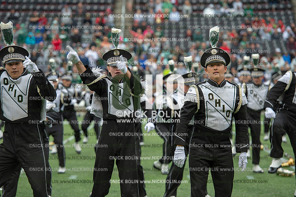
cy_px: 98
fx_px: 1315
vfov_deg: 8.6
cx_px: 148
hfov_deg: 12.8
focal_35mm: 160
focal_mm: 160
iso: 400
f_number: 4
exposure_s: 1/500
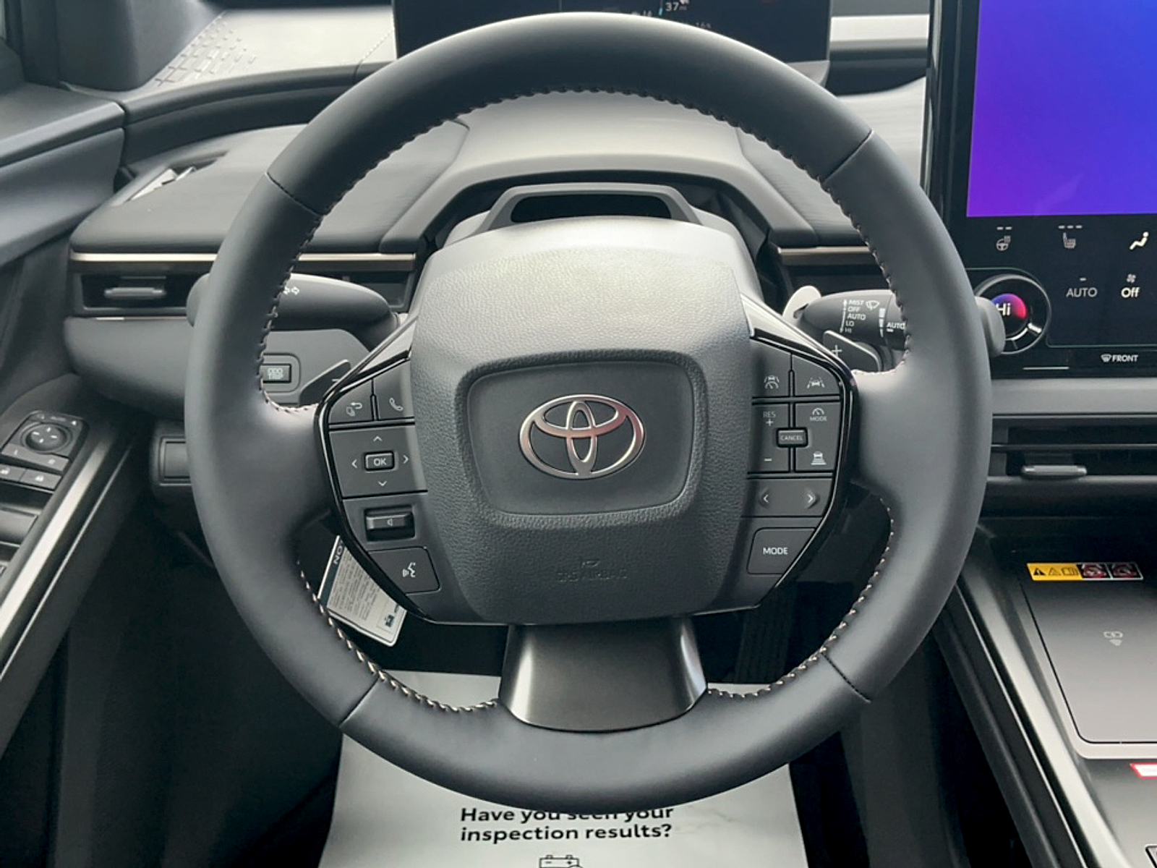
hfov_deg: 60.0
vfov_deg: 46.8
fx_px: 1003
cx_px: 578
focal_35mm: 30
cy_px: 434
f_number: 1.8
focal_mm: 3
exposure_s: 1/120
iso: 40
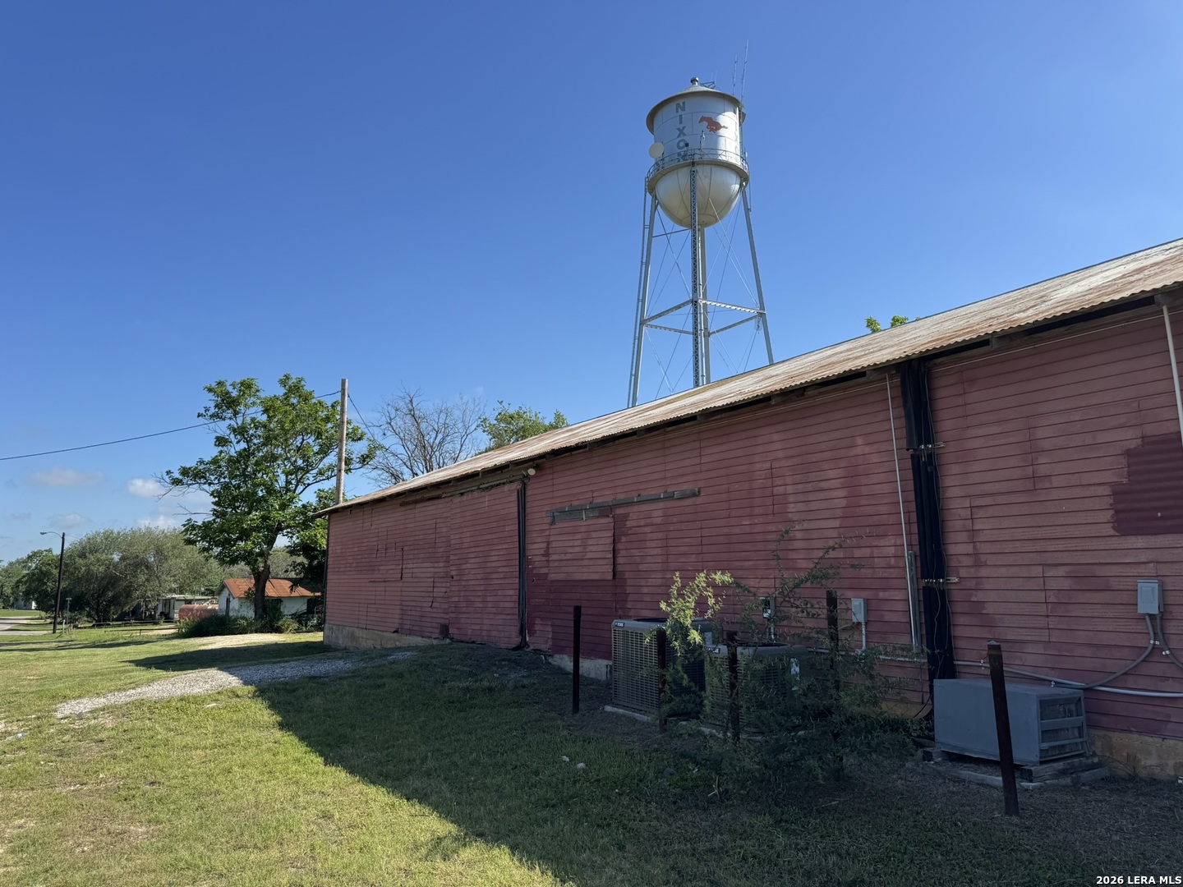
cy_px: 444
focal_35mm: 24
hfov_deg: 71.6
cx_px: 592
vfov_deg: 56.8
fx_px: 820
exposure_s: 1/3597
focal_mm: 6.76
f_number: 1.78
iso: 80
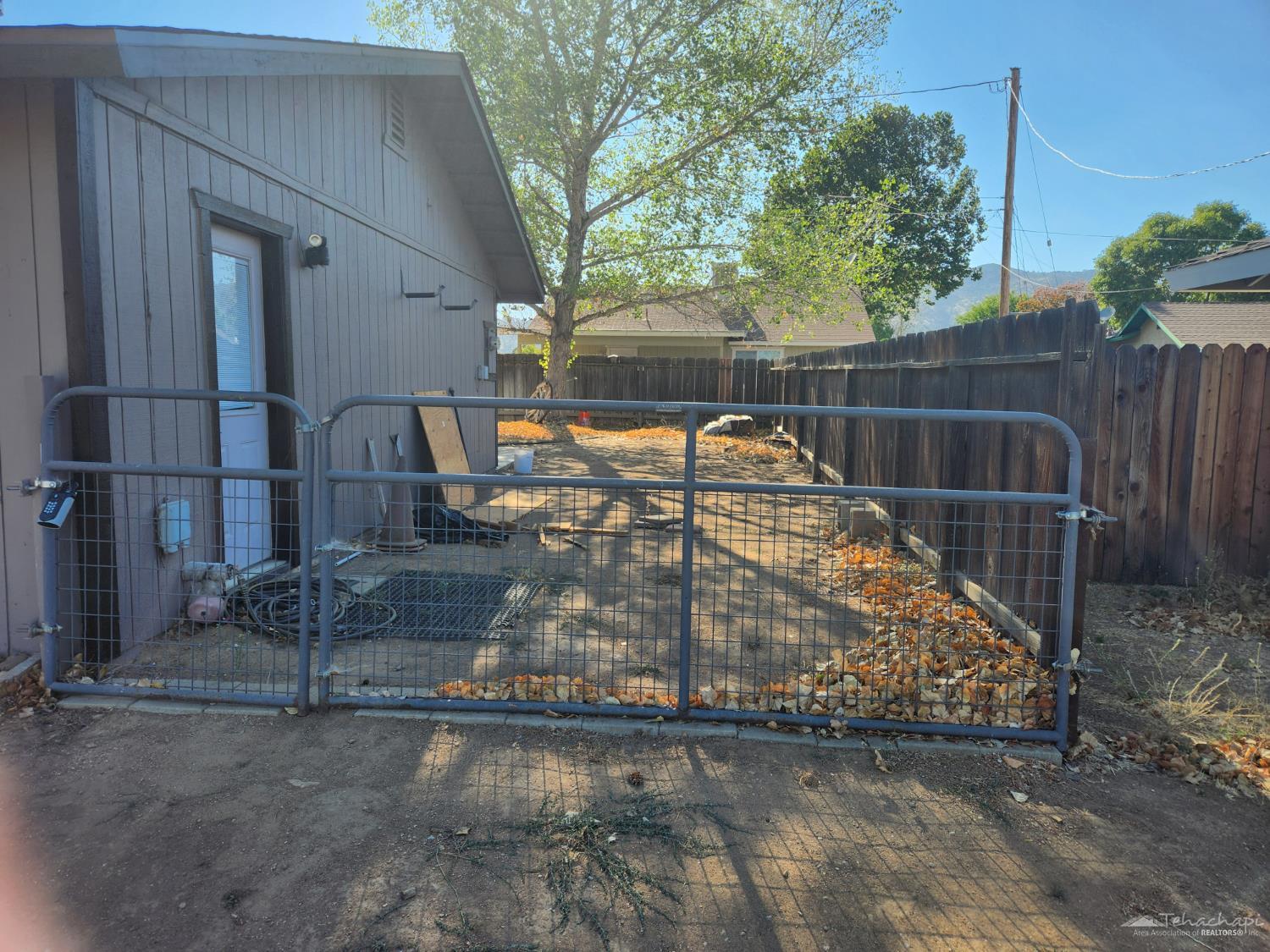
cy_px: 476
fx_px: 844
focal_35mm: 23
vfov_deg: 58.9
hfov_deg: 73.9
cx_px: 635
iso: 20
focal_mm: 5.4
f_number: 1.8
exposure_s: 1/736
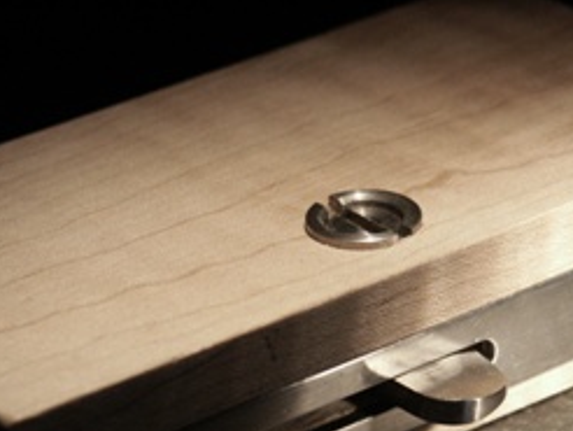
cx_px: 452
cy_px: 345
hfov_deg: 7.0
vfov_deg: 5.2
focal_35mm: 284
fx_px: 4706
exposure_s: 1/125
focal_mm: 44.34
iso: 200
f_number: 3.5
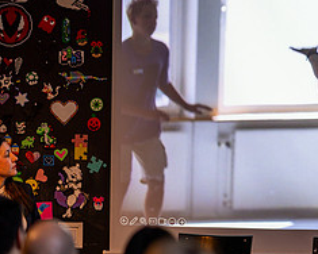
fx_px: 1854
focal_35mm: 197
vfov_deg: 7.8
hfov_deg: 9.7
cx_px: 299
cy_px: 120
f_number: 1.4
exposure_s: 1/160
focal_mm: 85
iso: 125
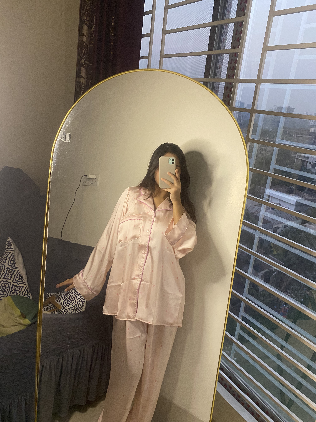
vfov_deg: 67.3
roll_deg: -5.9
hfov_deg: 53.1
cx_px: 158
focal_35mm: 26
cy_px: 211
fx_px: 316
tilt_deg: -18.8
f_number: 1.8
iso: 500
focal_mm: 4.25
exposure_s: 1/60
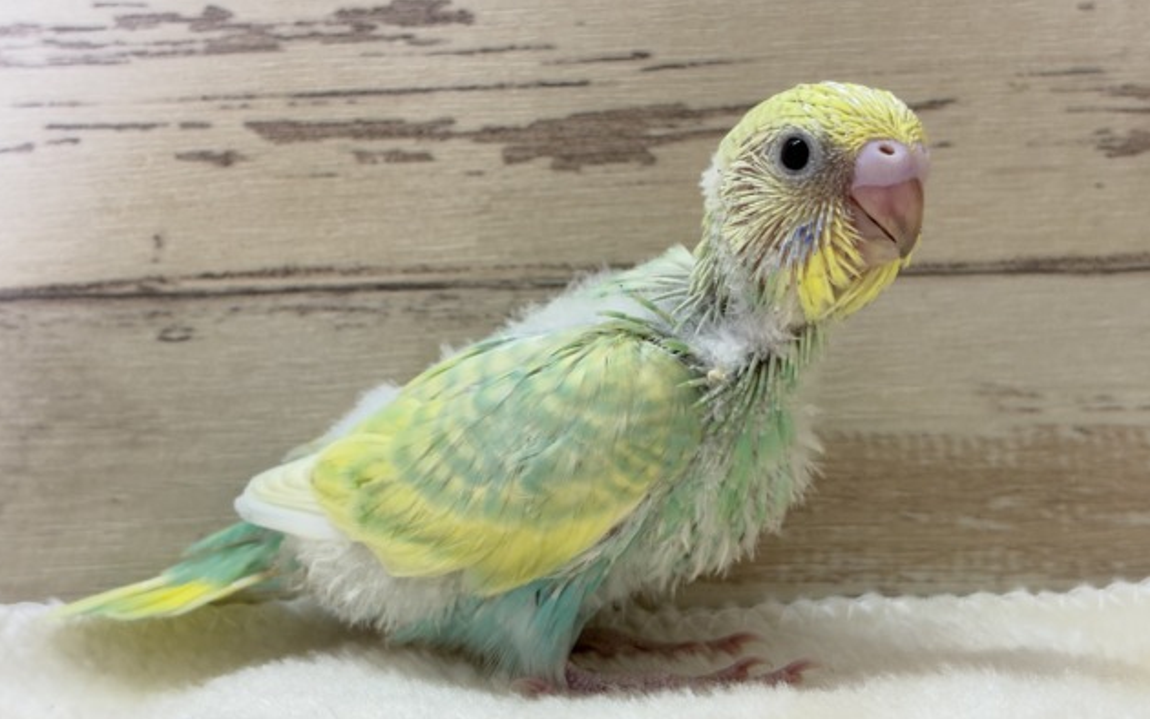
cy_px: 314
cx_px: 571
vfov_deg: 23.1
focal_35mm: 56
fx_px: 1755
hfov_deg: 36.3
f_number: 1.6
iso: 64
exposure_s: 1/50
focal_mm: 5.96
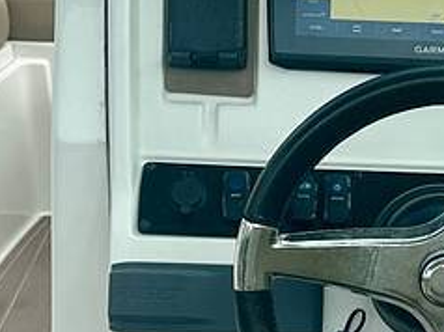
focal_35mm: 101
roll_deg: -0.1
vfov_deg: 13.8
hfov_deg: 18.8
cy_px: 483
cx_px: 478
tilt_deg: -24.4
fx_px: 1294
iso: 80
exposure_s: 1/2110
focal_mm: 6.86
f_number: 1.78
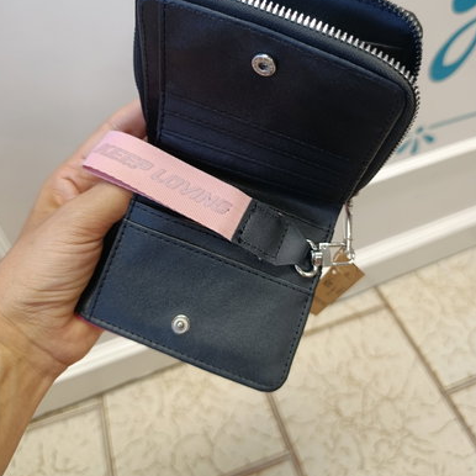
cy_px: 191
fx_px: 436
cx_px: 240
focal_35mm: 28
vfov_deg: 56.9
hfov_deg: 57.3
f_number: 1.65
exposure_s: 1/50
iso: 815
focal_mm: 6.11
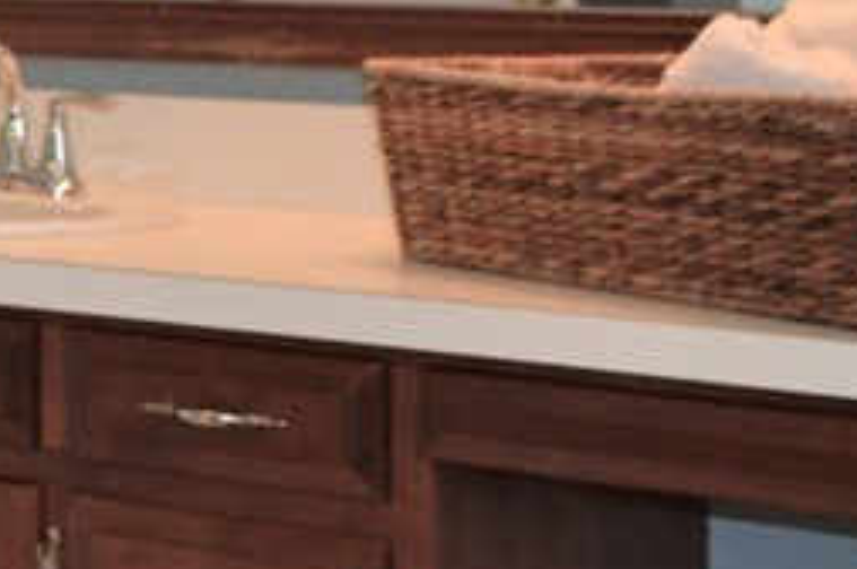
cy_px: -213
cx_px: -698
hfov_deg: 14.1
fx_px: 3067
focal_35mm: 129
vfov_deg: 10.3
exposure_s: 1/100
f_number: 4
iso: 400
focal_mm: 20
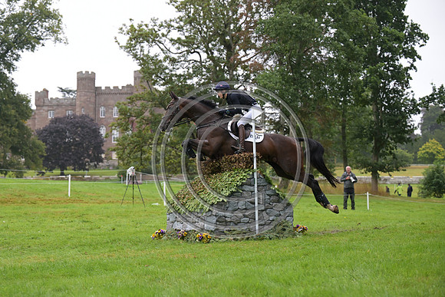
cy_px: 148
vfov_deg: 16.7
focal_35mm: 82
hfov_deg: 24.8
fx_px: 1014
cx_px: 222
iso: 1250
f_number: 4
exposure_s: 1/1250
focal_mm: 82
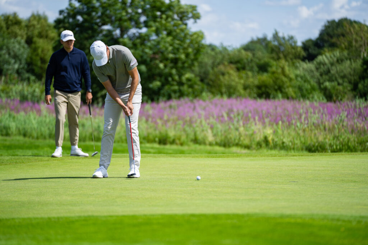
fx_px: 1472
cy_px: 122
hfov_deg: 14.2
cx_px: 184
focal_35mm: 144
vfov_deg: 9.5
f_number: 2.8
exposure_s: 1/2000
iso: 100
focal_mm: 144
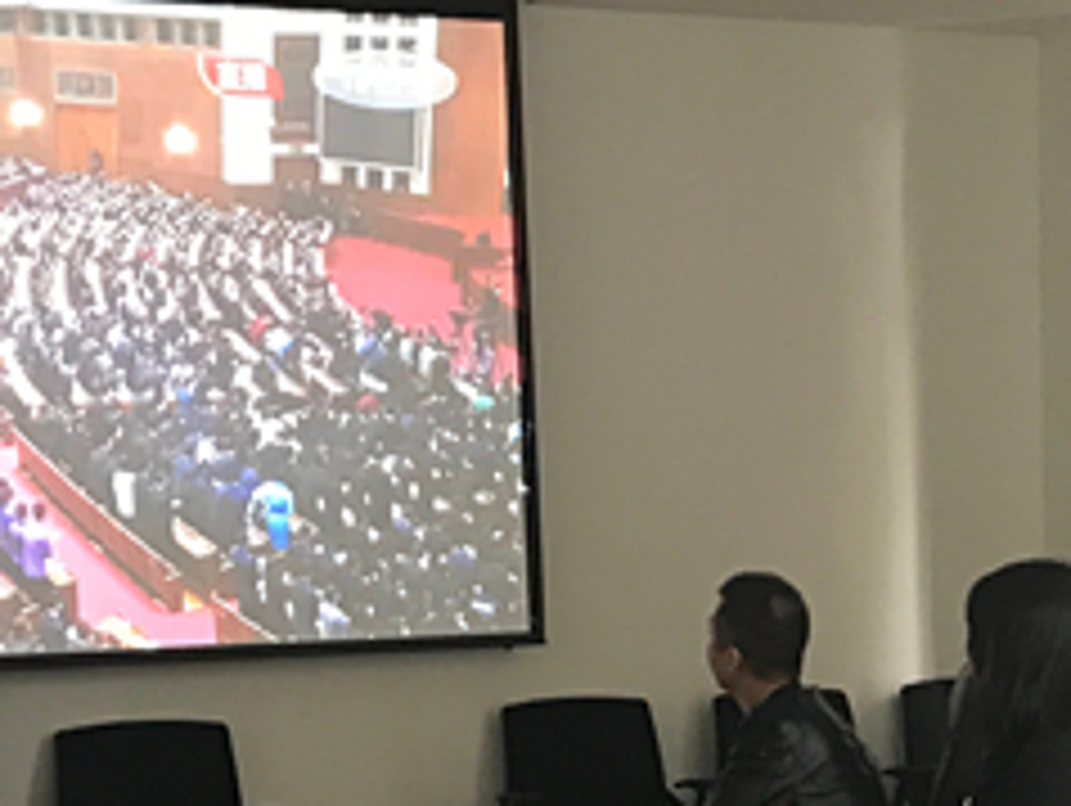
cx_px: 990
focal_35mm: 94
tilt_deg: -5.9
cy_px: 797
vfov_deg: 15.5
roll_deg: +1.1
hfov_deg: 20.4
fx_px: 2911
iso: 80
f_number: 1.8
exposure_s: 1/17
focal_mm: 3.99
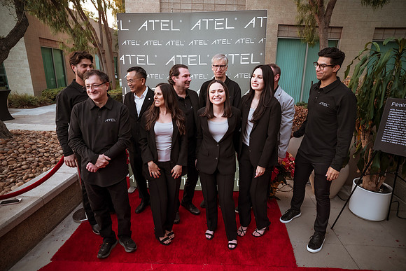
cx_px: 203
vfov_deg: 62.0
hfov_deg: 84.0
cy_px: 136
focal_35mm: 20
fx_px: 226
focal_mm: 20
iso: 1600
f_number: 3.5
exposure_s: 1/320
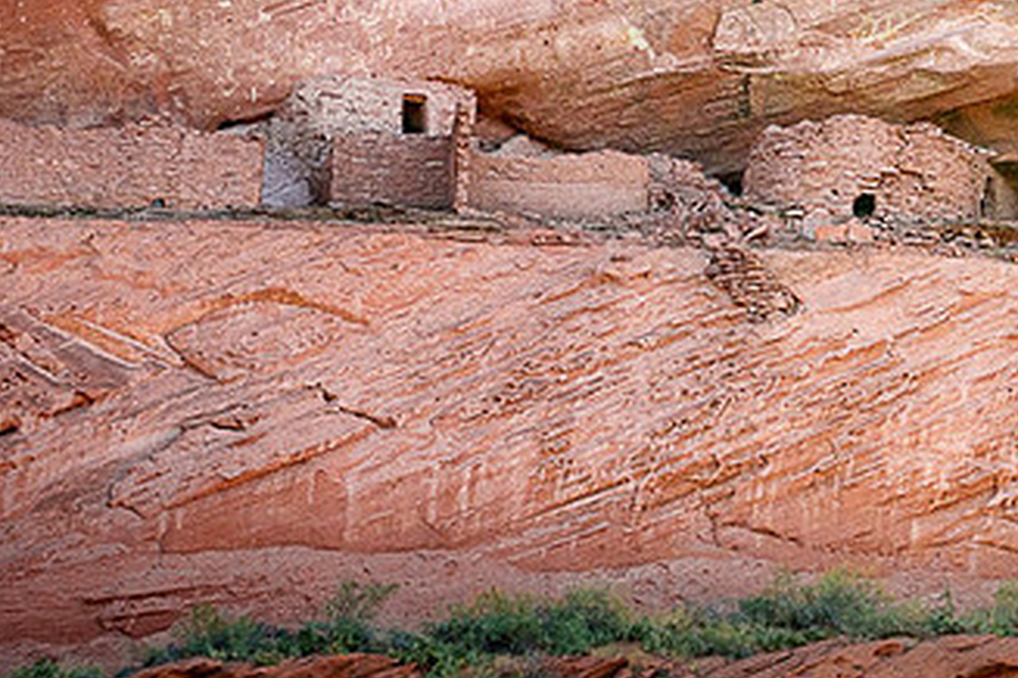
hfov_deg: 5.8
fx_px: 10038
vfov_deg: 3.9
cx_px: 1195
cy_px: 100
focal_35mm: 355
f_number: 8
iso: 1600
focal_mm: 145
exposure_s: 1/320
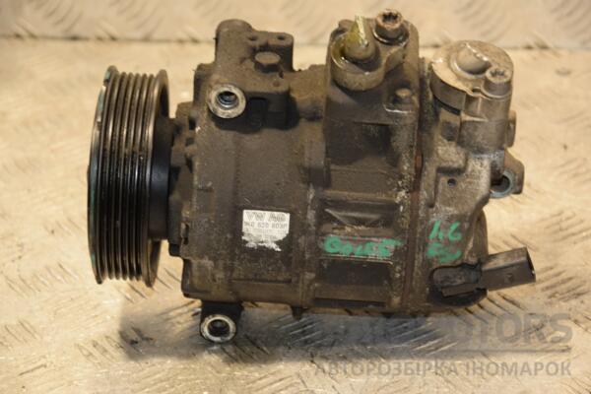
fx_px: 1970
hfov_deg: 17.1
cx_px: 296
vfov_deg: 11.4
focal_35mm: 120
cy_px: 197
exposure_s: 1/100
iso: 800
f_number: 5.3
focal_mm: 80
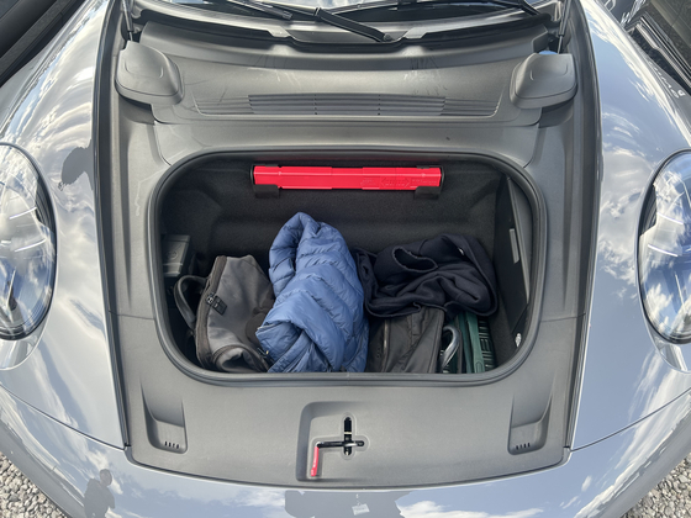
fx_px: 519
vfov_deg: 53.1
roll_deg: -1.5
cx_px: 346
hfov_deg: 67.3
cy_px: 259
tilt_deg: -44.8
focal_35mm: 26
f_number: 1.5
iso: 50
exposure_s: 1/361
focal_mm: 5.7
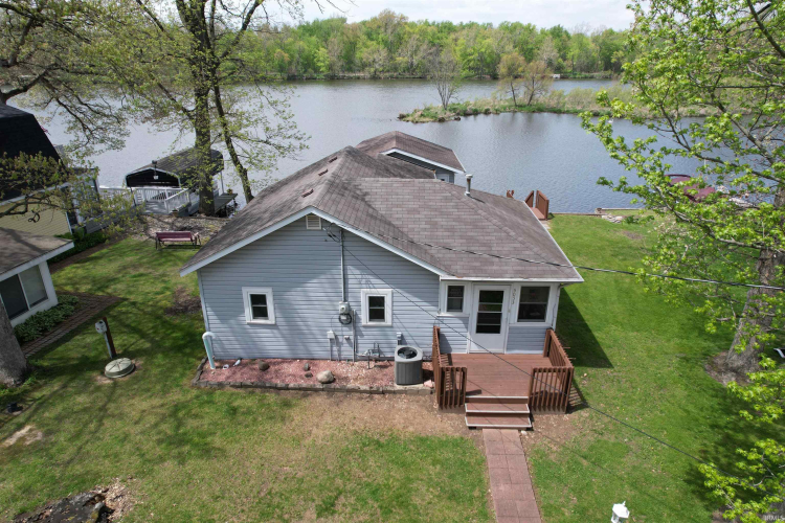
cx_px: 392
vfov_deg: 57.2
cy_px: 262
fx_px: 480
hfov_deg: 78.6
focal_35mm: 22
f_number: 2.8
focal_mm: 8.38
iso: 100
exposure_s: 1/1250
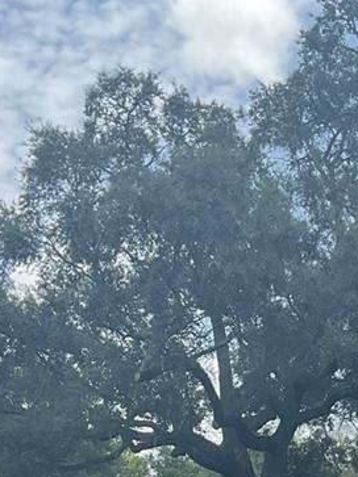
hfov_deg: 15.2
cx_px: 333
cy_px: 736
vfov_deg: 18.0
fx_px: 1325
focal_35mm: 96
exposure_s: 1/978
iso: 16
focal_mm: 3
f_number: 1.8
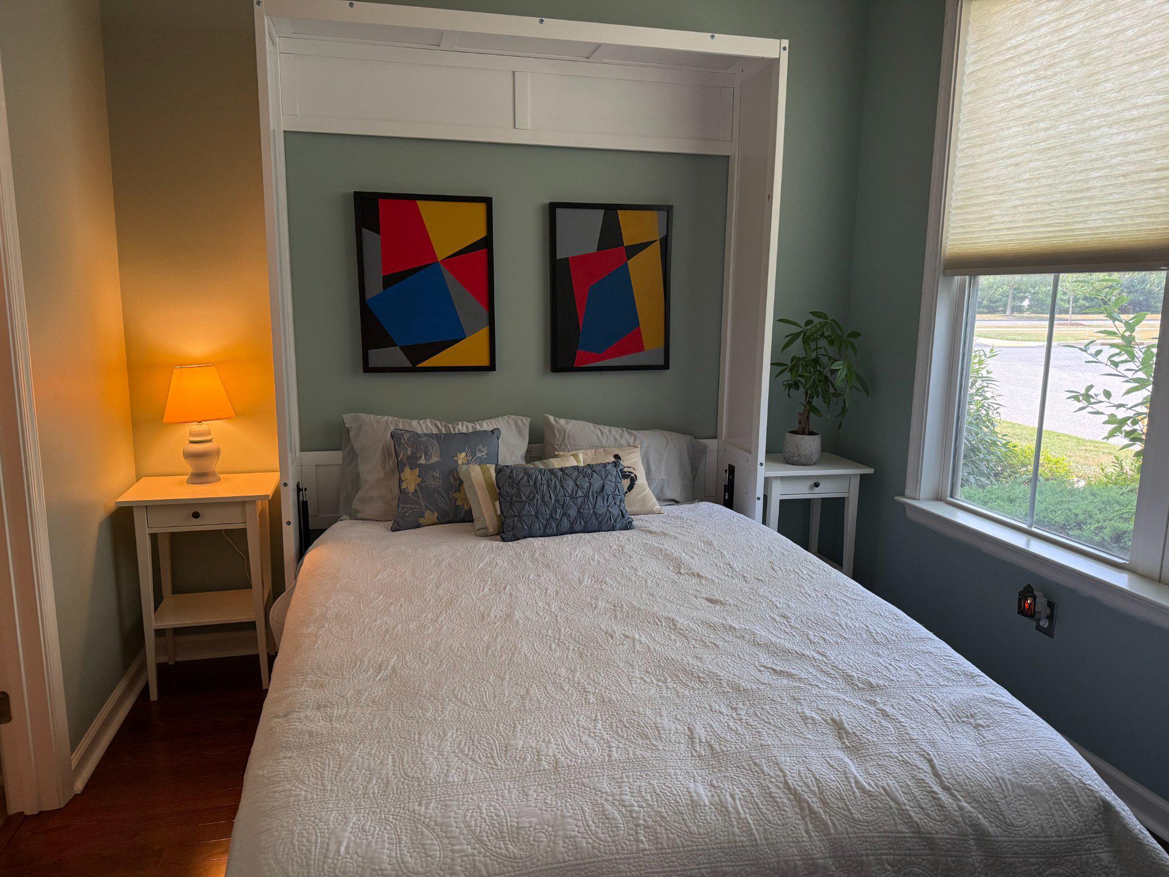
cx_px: 584
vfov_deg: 56.8
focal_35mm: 24
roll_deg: -1.1
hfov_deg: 71.6
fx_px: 810
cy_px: 438
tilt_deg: -10.3
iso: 200
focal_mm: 6.76
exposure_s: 1/194
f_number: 1.78
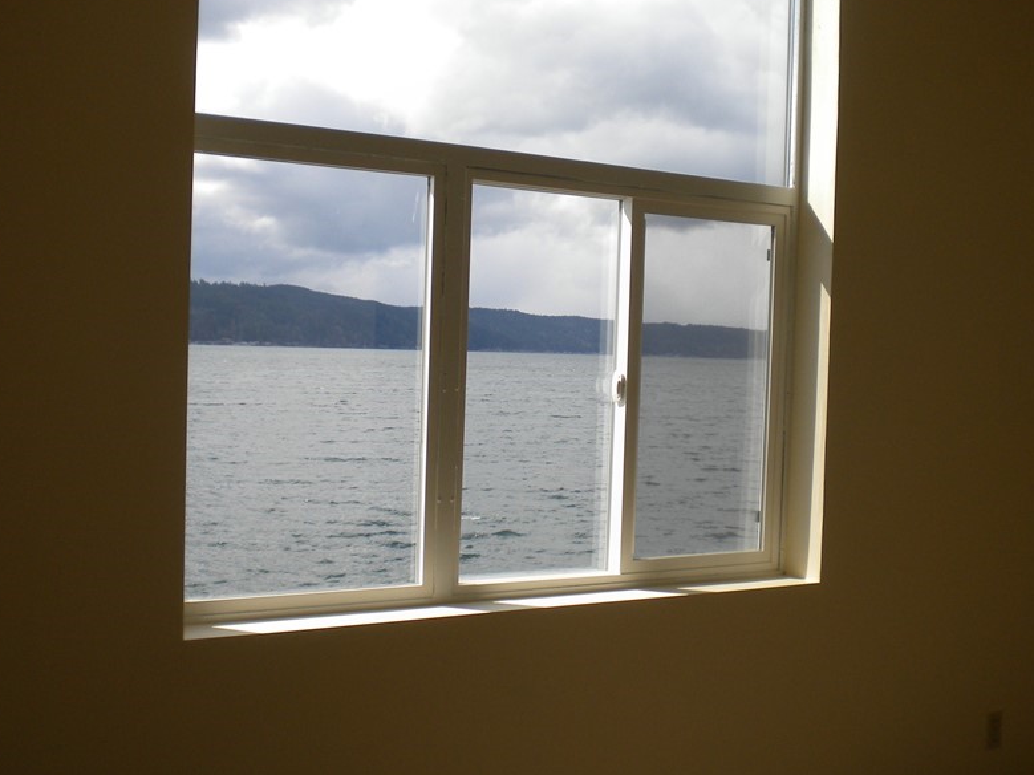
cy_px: 405
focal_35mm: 46
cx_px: 511
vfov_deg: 31.5
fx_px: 1374
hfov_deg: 41.2
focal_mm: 6.3
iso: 80
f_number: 4.6
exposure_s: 1/563
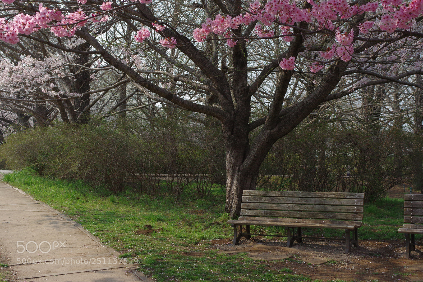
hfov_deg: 42.8
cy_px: 141
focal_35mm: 46
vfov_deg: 29.2
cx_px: 212
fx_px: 540
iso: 800
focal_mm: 31
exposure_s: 1/1600
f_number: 9
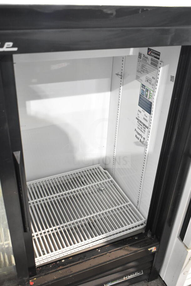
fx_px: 274
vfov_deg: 55.1
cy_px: 143
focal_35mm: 34
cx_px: 96
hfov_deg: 38.4
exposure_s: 1/40
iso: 3200
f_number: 3.8
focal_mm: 23
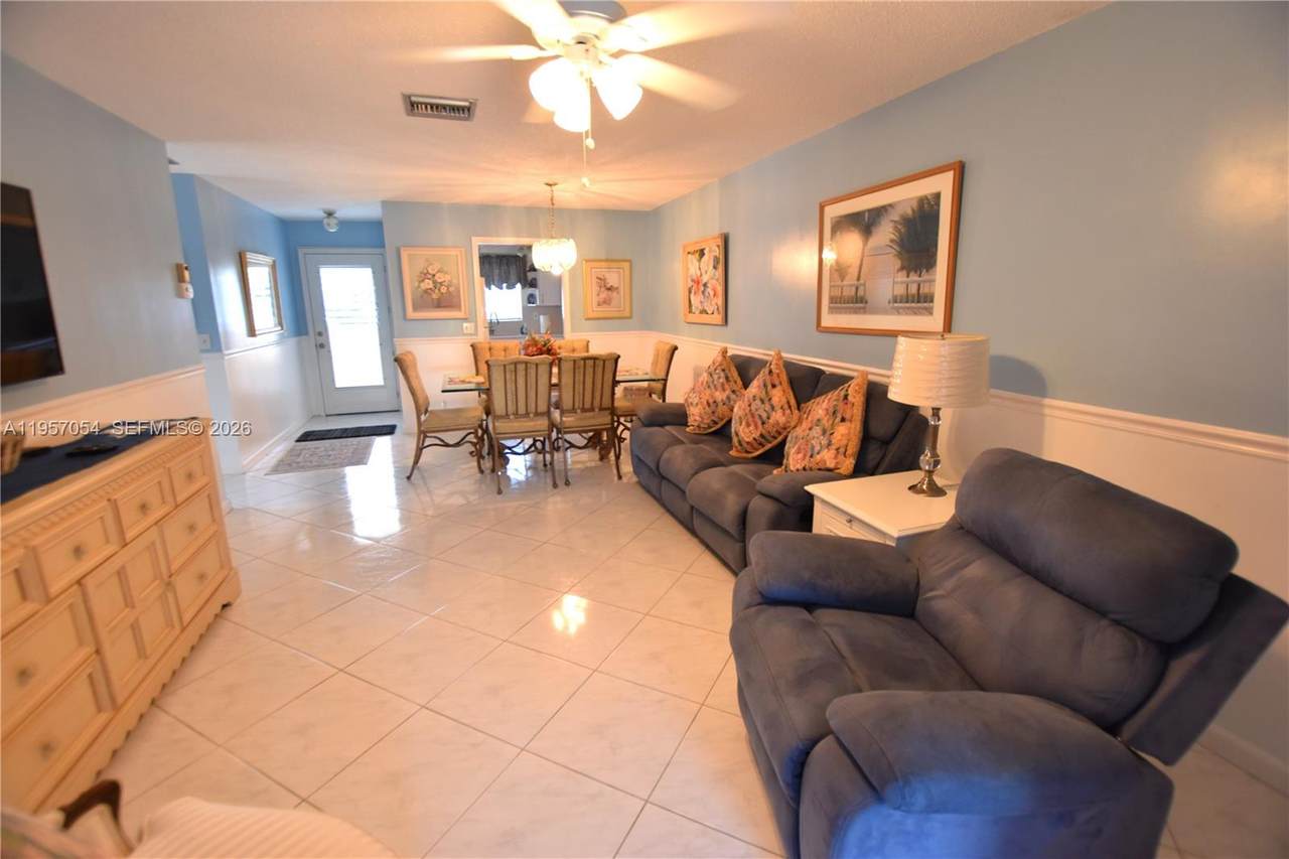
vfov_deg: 77.3
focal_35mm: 15
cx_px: 644
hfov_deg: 100.4
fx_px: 537
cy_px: 430
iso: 640
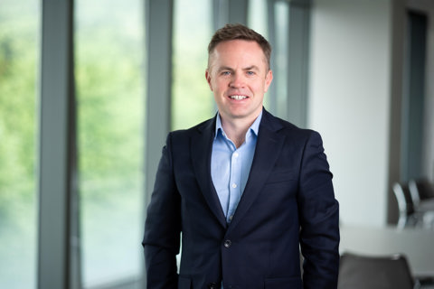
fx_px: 603
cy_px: 144
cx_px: 217
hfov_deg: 39.6
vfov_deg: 27.0
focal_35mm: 50
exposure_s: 1/180
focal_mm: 50
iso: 100
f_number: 1.4
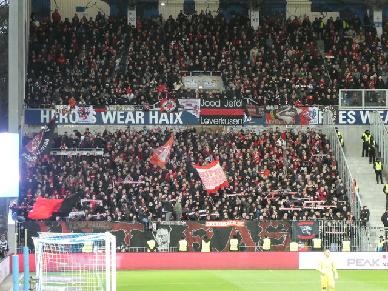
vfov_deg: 11.0
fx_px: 1513
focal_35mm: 135
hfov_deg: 14.6
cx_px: 194
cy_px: 146
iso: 1250
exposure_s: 1/80
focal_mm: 24.2
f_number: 5.3
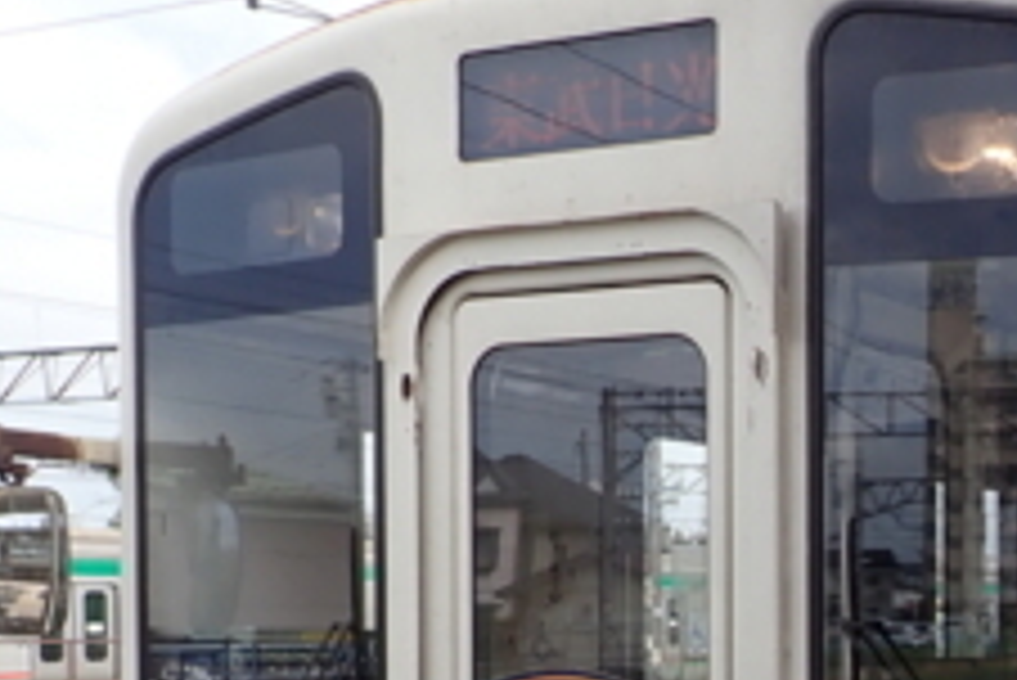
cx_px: 1022
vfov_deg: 19.3
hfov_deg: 27.5
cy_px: 662
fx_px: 1950
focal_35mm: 69
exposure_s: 1/640
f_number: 2.8
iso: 100
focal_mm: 4.5
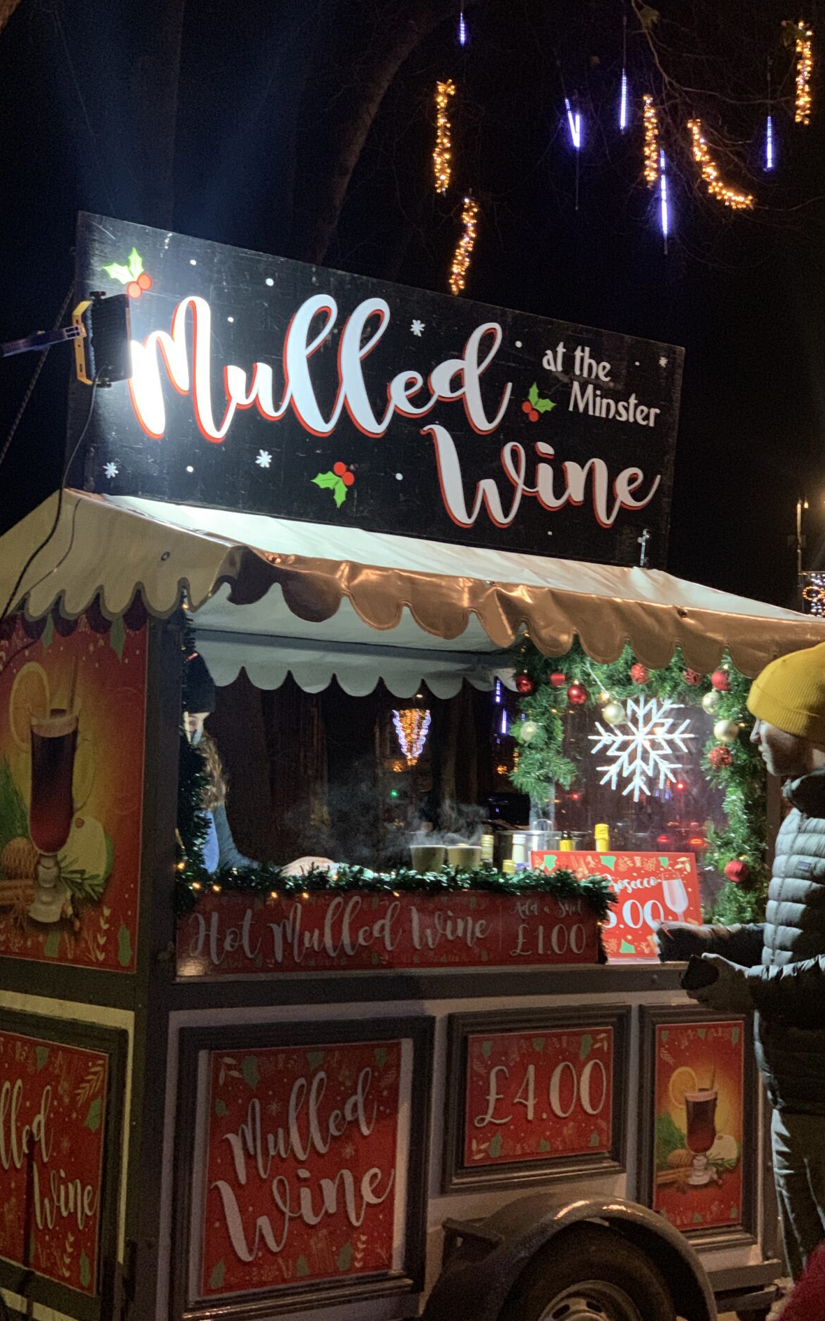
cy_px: 661
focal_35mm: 56
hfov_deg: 23.1
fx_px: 2015
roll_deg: -0.7
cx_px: 416
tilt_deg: +4.7
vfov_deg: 36.3
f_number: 2.4
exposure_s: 1/33
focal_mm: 6
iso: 400
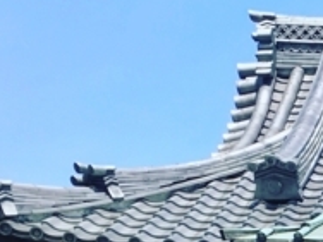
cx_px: 588
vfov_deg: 9.0
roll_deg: -0.1
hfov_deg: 11.6
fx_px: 1474
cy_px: 431
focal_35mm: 158
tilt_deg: +6.1
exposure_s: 1/855
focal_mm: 4.15
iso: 25
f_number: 2.2
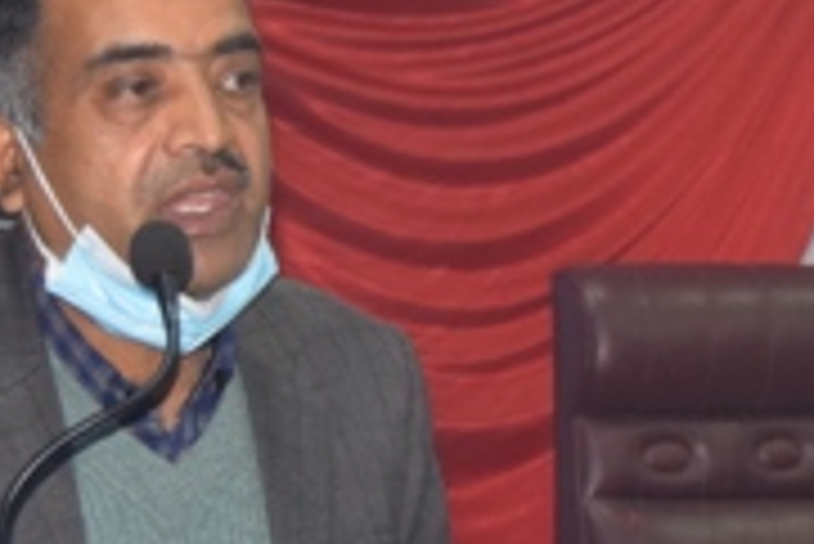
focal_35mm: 165
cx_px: 890
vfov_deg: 8.3
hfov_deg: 12.3
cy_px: 79
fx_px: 3729
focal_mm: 31
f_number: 4.5
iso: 800
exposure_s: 1/80
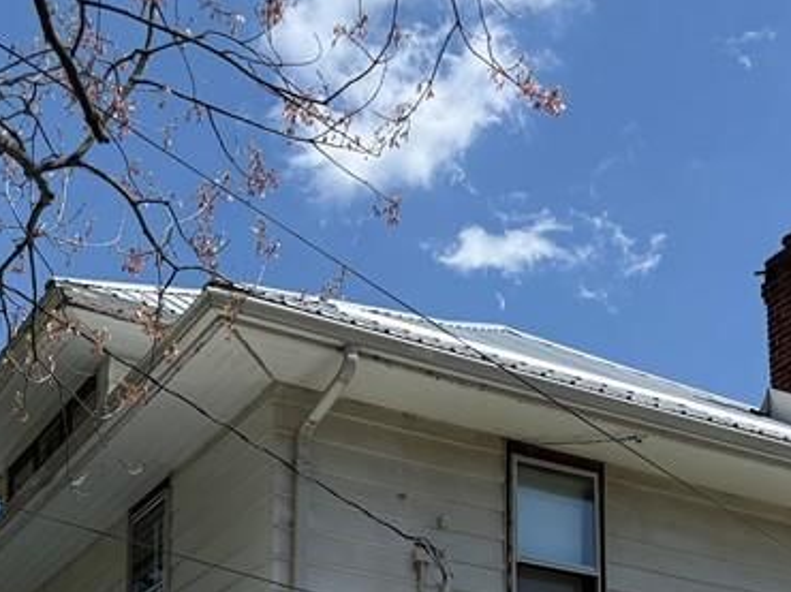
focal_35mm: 72
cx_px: 505
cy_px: 784
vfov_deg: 18.8
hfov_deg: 26.9
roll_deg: +0.7
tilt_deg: +10.6
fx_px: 1644
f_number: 1.6
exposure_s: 1/4608
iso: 50
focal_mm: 5.96
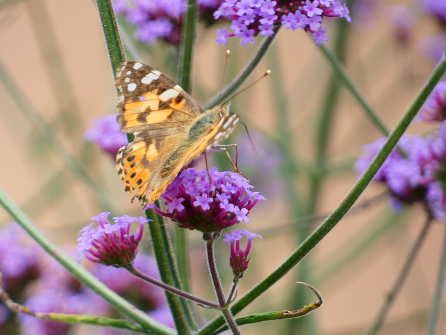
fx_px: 13311
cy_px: 168
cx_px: 223
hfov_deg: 1.9
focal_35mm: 1033
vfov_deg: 1.4
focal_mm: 185
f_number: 5.6
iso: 160
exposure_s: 1/125
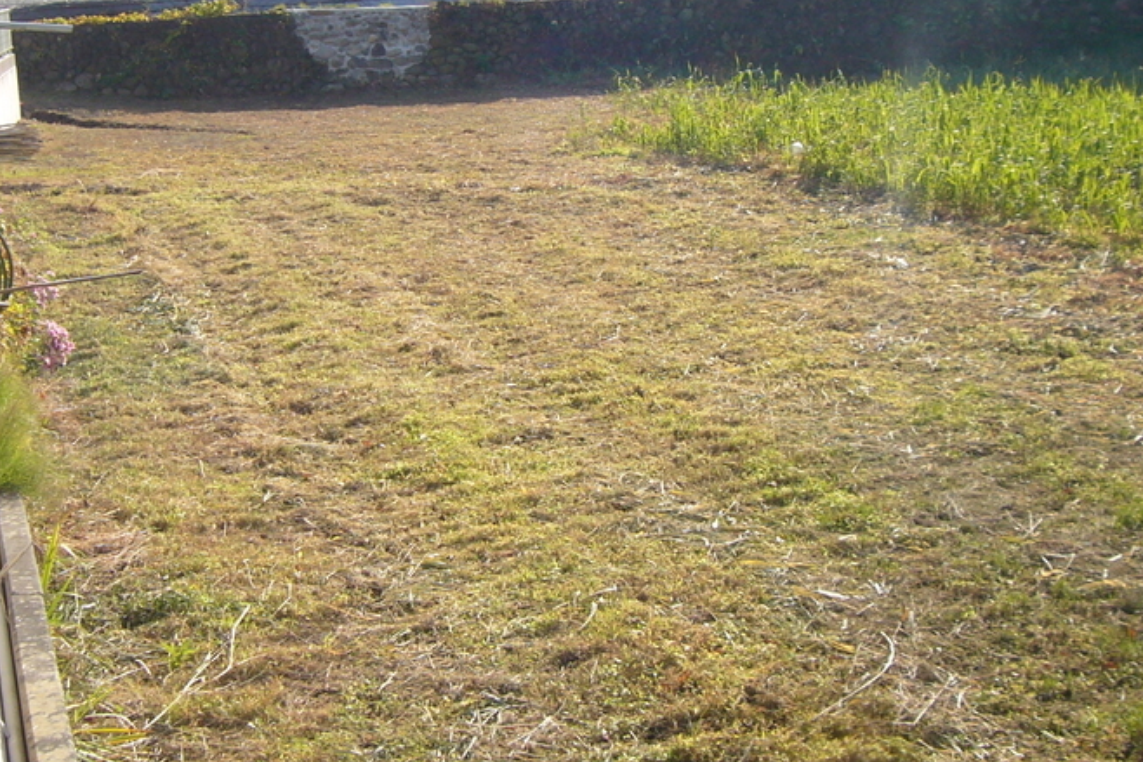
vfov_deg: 24.6
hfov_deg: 36.2
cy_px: 305
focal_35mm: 55
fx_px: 1747
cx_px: 537
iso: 80
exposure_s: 1/200
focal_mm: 4.7
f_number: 5.6
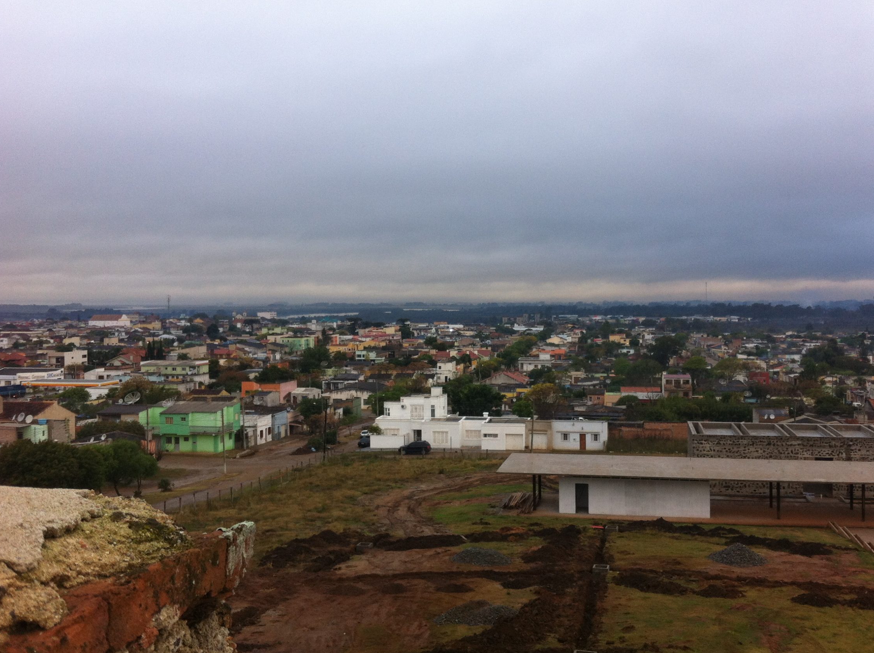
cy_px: 304
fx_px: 1008
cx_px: 483
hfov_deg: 46.8
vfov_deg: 35.9
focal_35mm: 40
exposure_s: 1/140
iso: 80
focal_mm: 3.85
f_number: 2.8
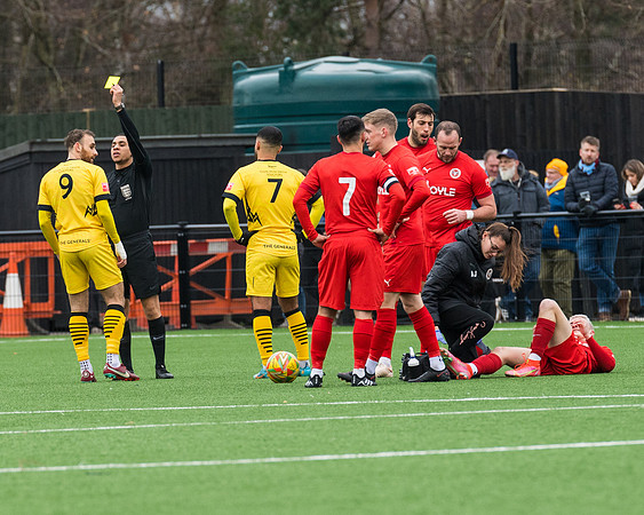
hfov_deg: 3.1
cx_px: 210
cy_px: 313
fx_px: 11744
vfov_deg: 2.5
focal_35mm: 616
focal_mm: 300
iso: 800
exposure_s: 1/400
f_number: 5
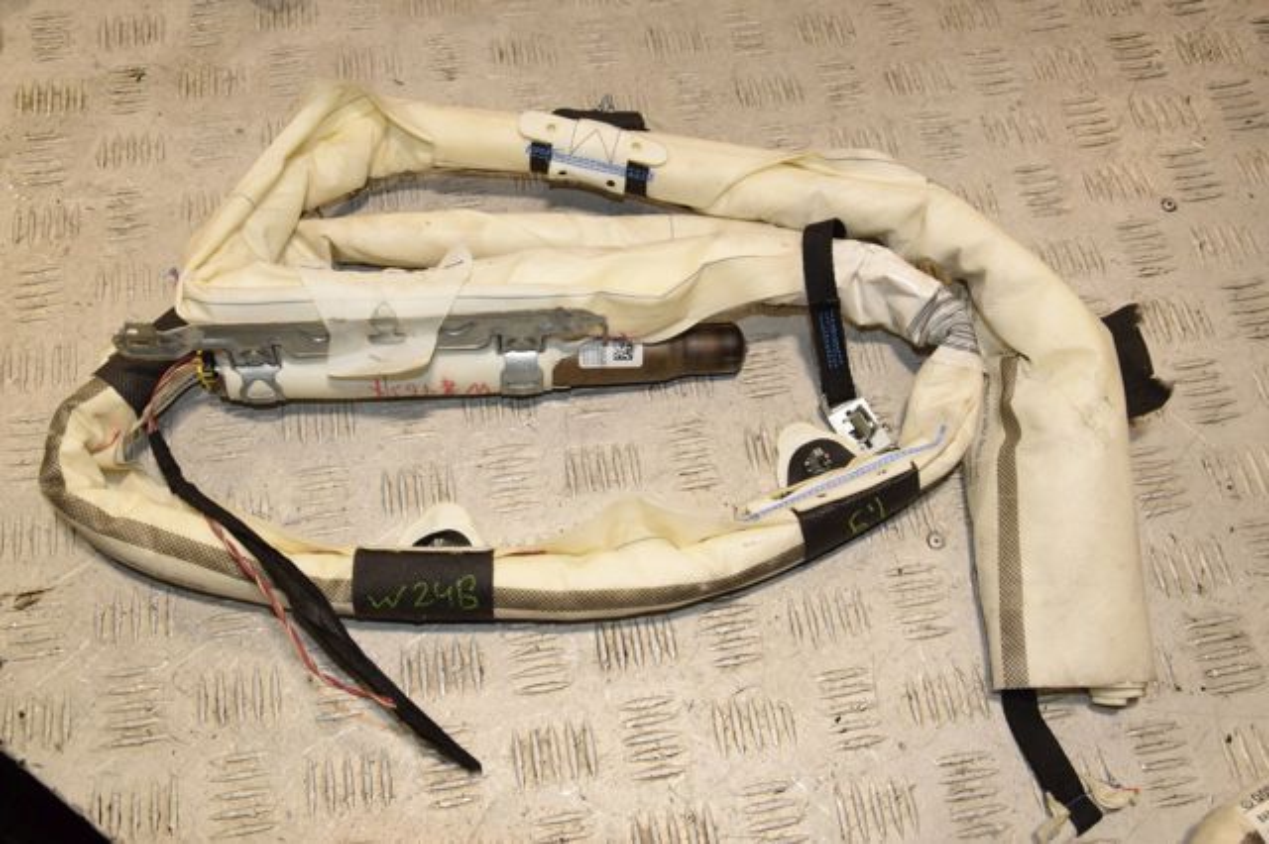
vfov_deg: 36.8
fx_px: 1268
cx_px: 634
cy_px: 422
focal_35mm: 36
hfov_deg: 53.2
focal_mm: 24
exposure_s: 1/200
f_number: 10
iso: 800
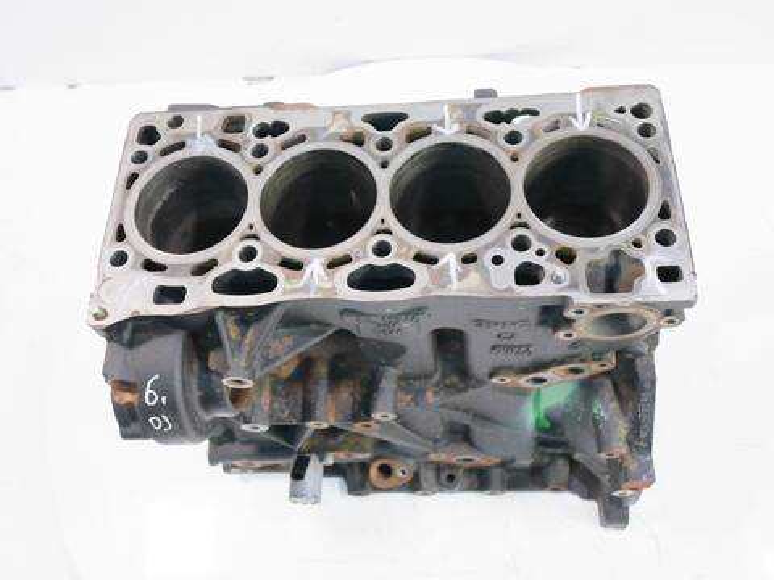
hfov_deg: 56.8
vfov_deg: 44.2
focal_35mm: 32
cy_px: 290
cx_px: 387
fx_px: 716
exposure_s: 1/60
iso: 640
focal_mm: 16
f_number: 4
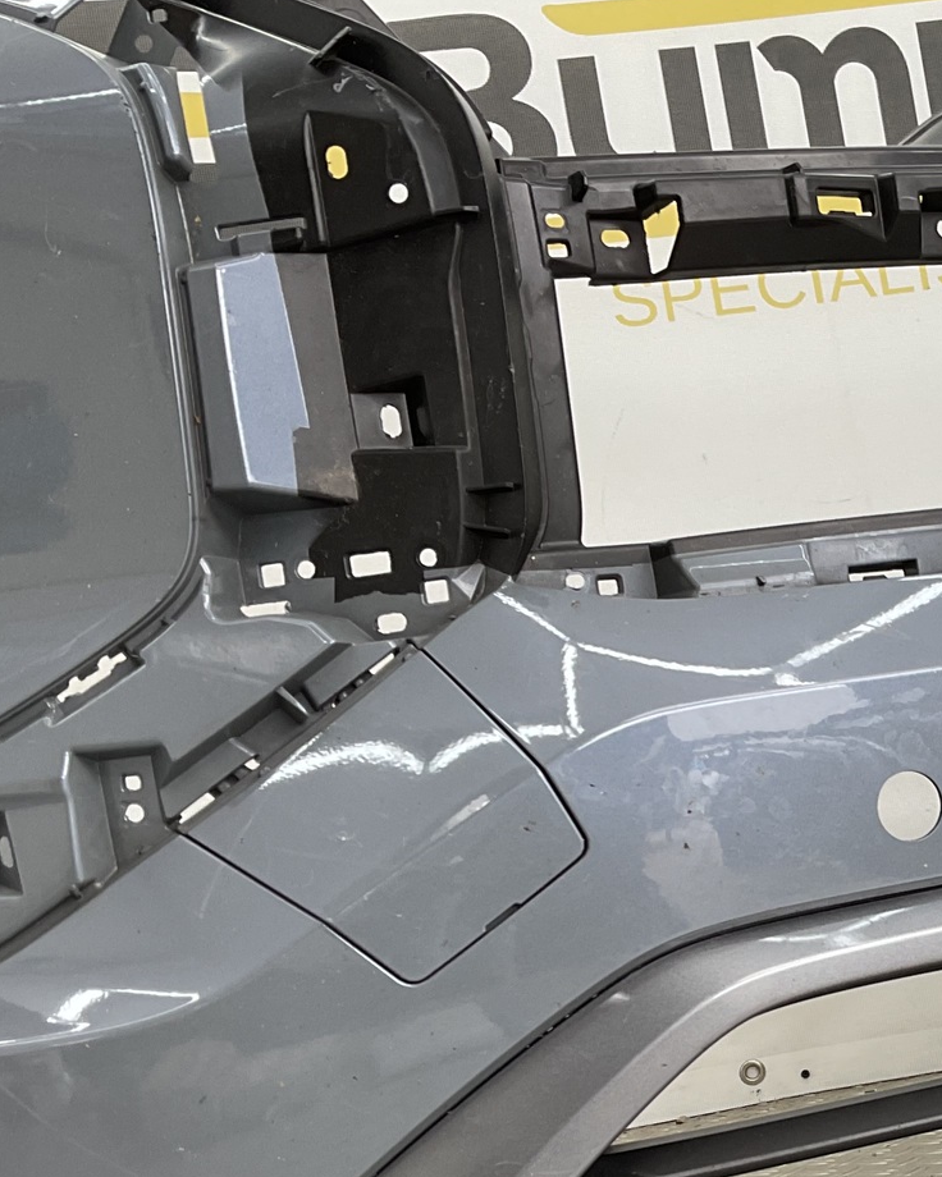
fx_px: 2161
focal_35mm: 62
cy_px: 912
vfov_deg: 29.9
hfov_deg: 22.8
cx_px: 1092
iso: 20
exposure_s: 1/100
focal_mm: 3
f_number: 1.8
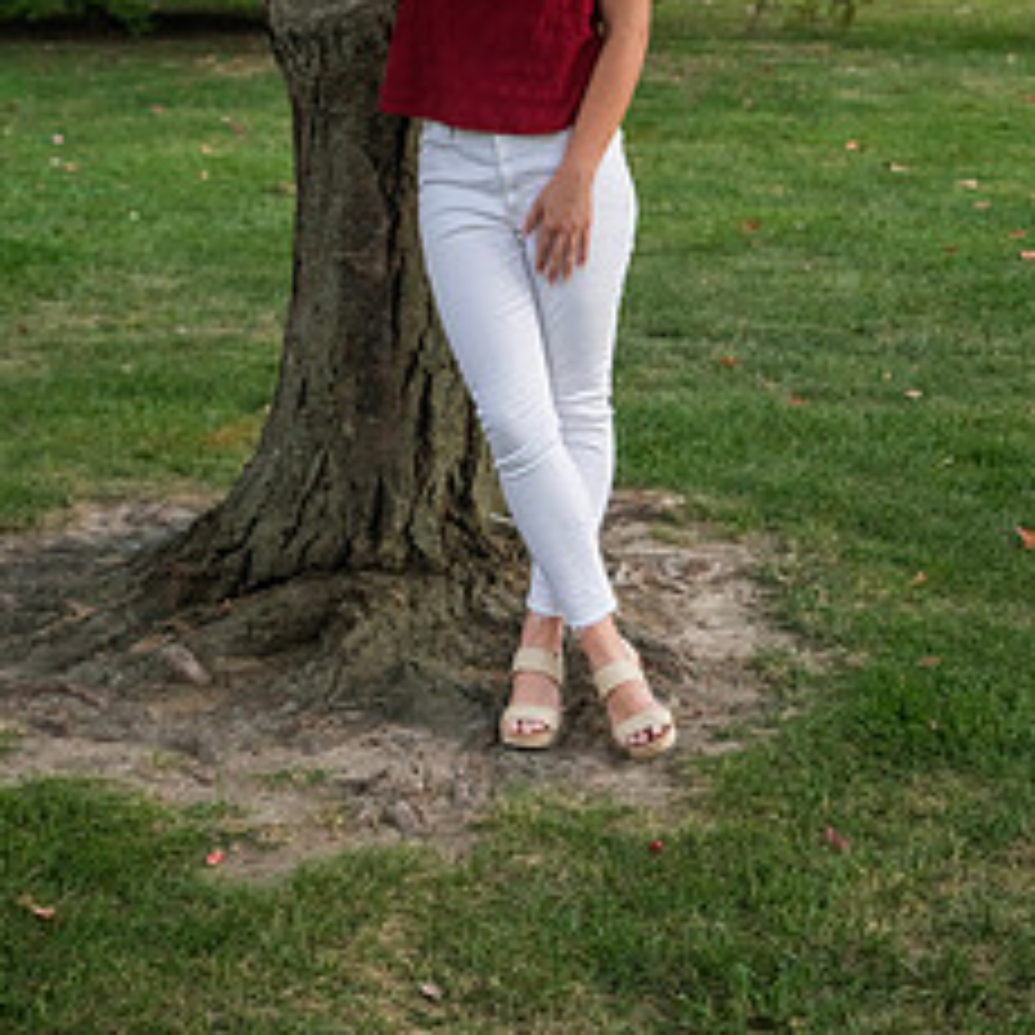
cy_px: 266
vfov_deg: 20.7
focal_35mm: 83
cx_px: 594
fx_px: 2808
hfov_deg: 20.9
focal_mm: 50
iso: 2000
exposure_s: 1/160
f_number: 3.5
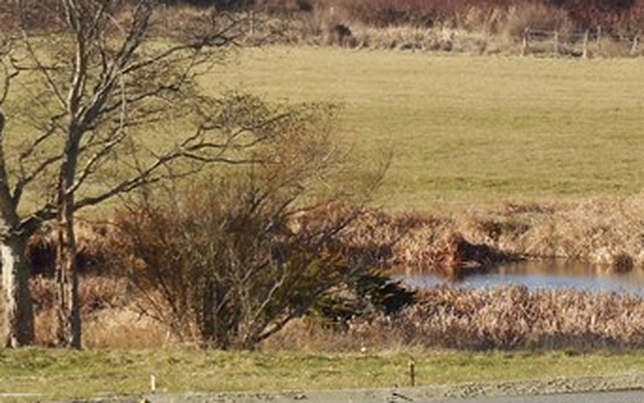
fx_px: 5232
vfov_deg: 4.4
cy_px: -8
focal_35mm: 298
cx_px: -186
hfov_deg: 7.0
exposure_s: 1/320
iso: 125
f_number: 4.7
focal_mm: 16.8
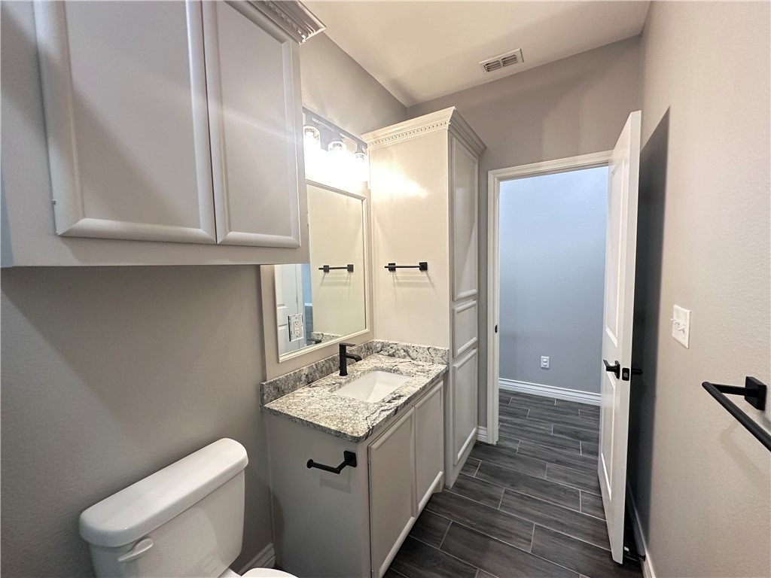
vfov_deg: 85.7
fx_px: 312
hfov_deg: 102.1
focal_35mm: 14
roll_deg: +1.0
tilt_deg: -4.2
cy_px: 289
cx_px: 386
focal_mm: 2.22
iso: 400
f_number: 2.2
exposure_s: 1/60
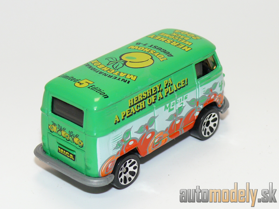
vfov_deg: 14.5
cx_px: 140
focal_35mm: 102
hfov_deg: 19.3
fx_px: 822
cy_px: 104
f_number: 4
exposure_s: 1/30
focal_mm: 13.3
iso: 100
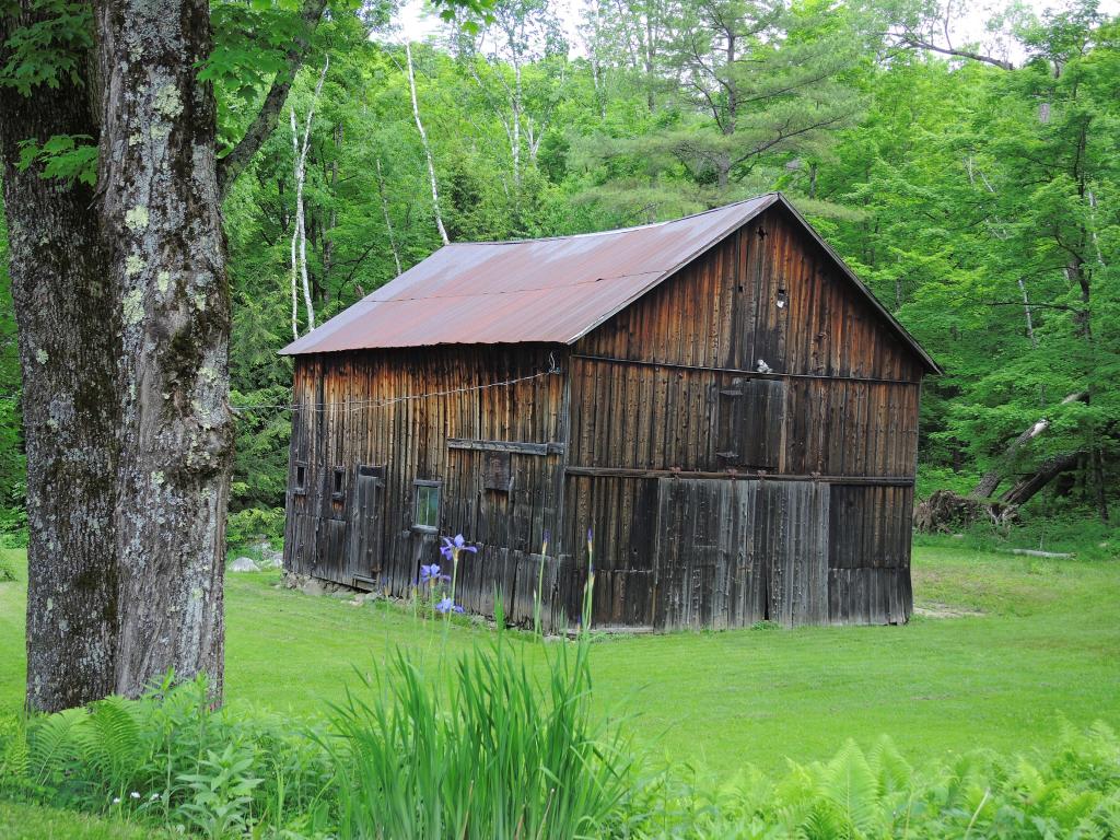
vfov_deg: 31.5
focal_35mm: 46
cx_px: 560
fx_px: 1488
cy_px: 420
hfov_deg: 41.2
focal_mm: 9.9
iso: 80
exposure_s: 1/200
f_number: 2.5
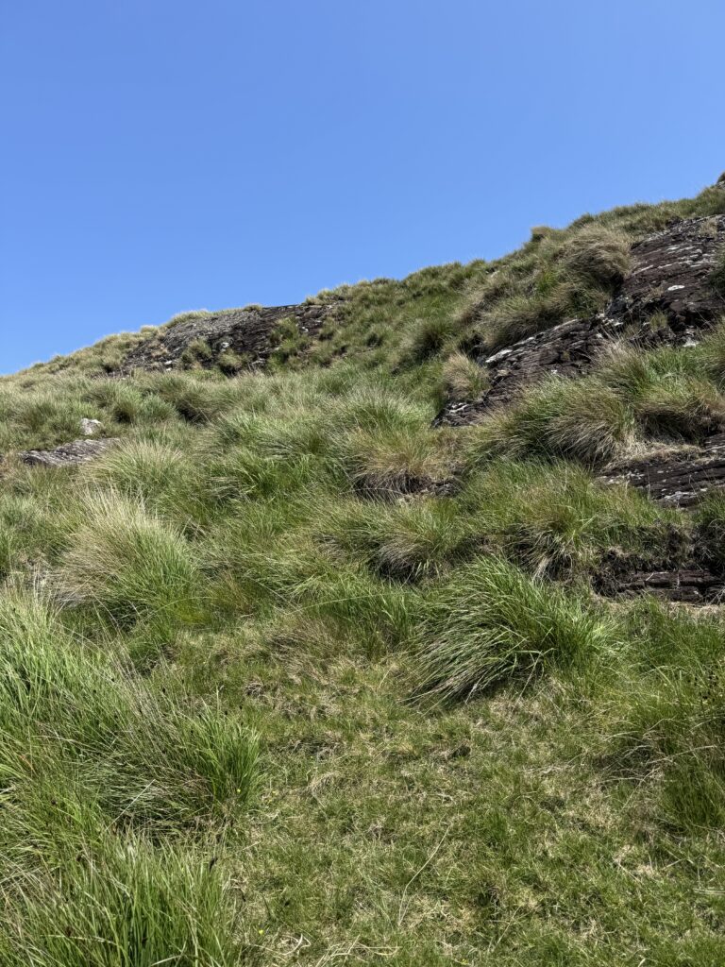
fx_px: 670
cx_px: 362
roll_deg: +2.1
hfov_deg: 56.8
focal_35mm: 24
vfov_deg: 71.6
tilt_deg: +17.3
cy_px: 484
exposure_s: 1/2710
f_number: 1.78
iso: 80
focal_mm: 6.76
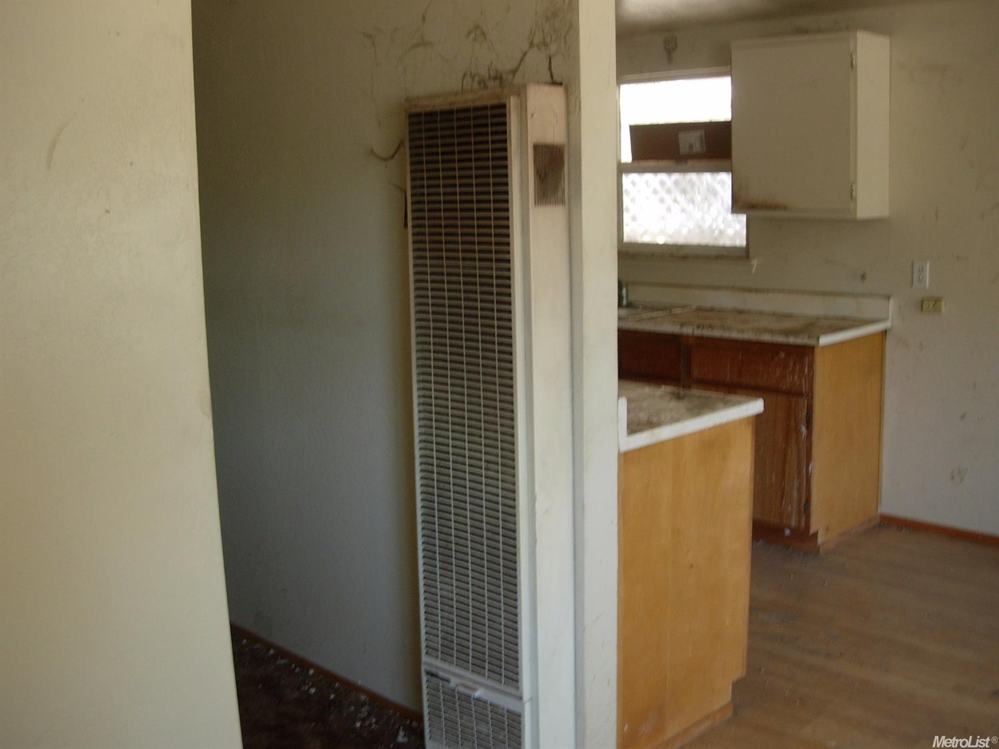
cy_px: 374
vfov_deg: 37.7
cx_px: 500
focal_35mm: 38
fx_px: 1096
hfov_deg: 49.0
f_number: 2.8
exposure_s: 1/20.1
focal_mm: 7.8
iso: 79
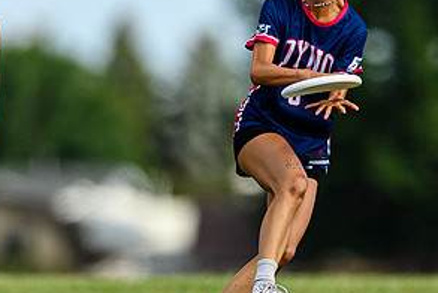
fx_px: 21178
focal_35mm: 1739
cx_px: 307
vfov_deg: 0.8
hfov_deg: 1.2
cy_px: 171
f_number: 3.2
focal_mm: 400
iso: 100
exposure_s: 1/2000
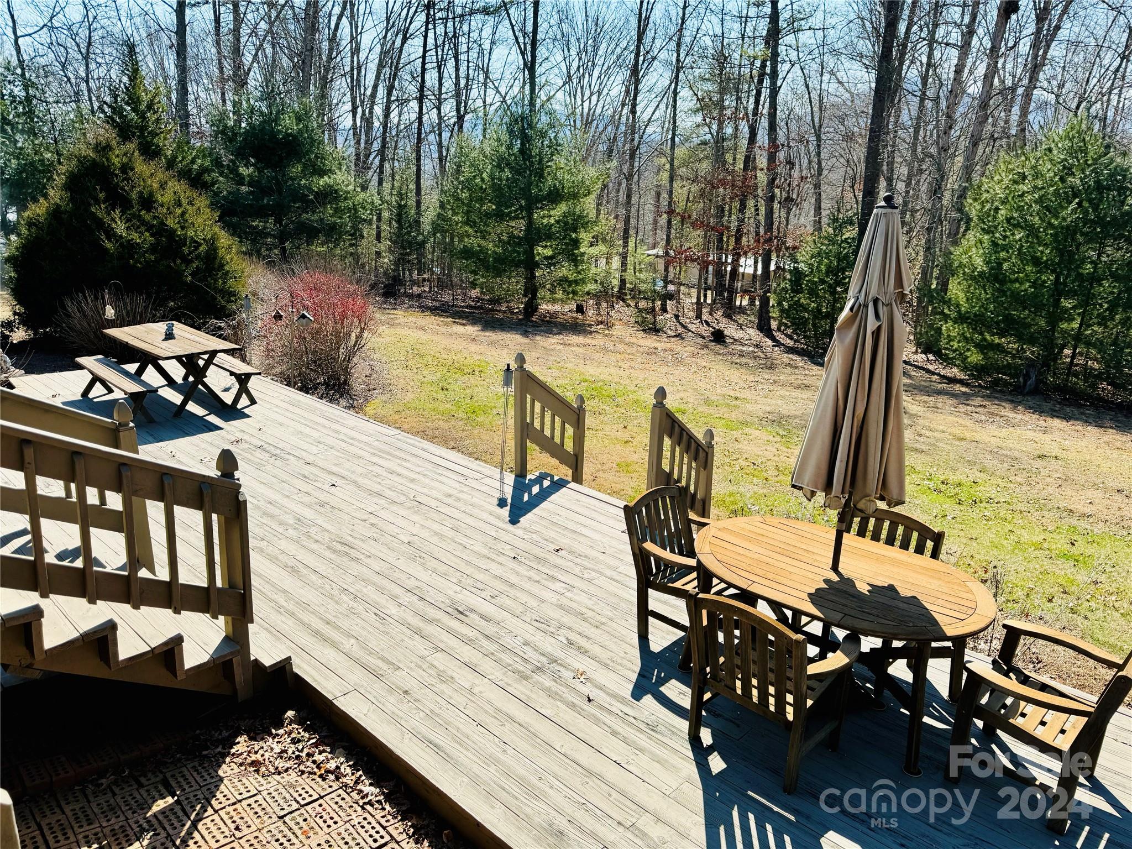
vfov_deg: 56.8
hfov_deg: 71.6
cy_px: 424
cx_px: 566
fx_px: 785
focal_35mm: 24
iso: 80
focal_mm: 6.86
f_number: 1.78
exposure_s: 1/3597
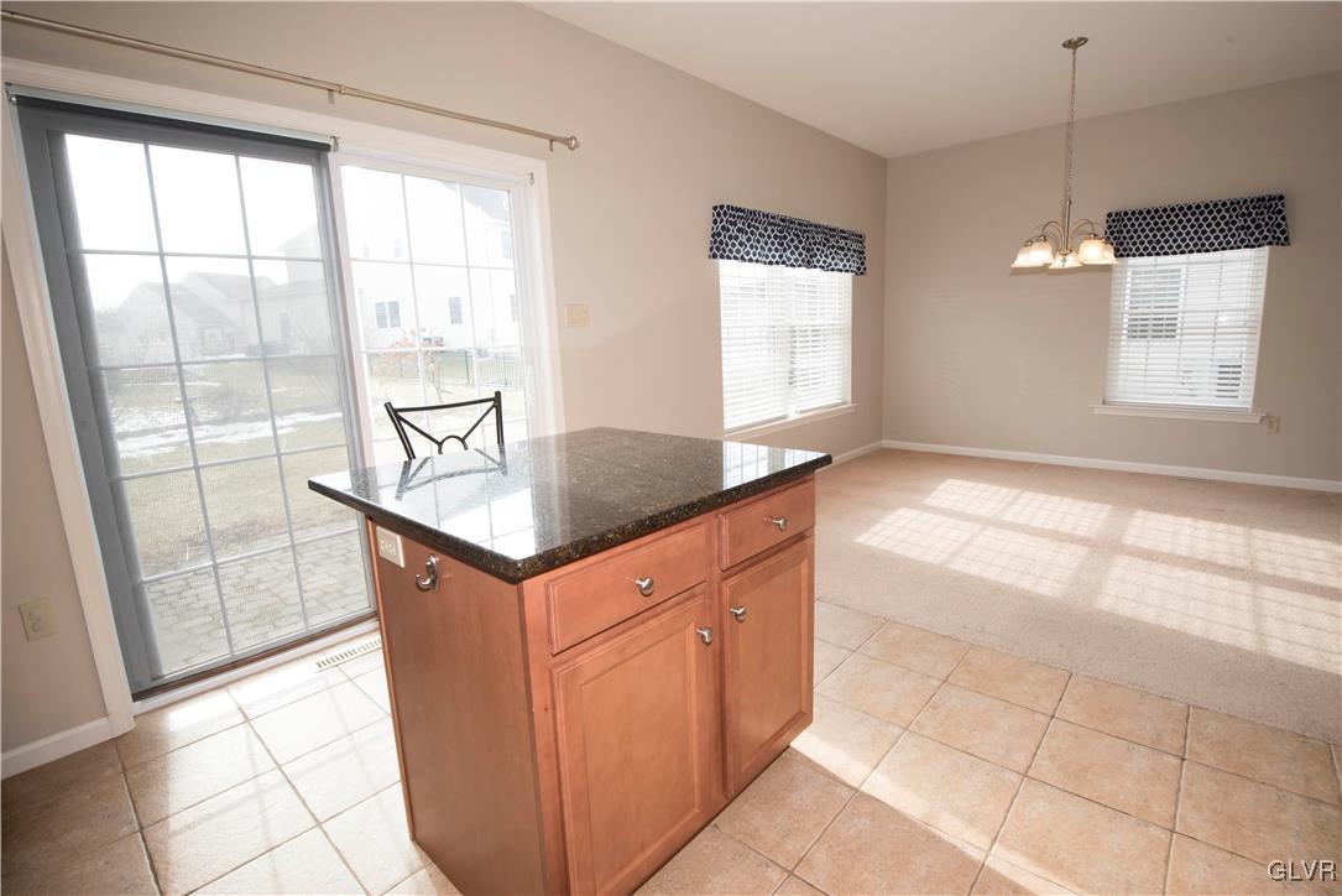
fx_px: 597
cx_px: 671
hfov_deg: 96.7
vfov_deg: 73.8
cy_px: 448
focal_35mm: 16
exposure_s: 1/60
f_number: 11
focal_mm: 16
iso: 640
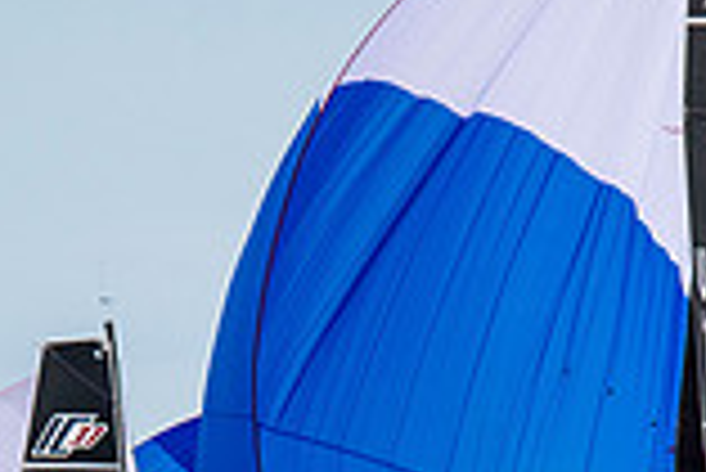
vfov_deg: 0.8
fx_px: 33173
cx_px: 288
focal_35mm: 1690
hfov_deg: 1.2
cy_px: 627
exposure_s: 1/3200
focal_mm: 300
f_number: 5
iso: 320
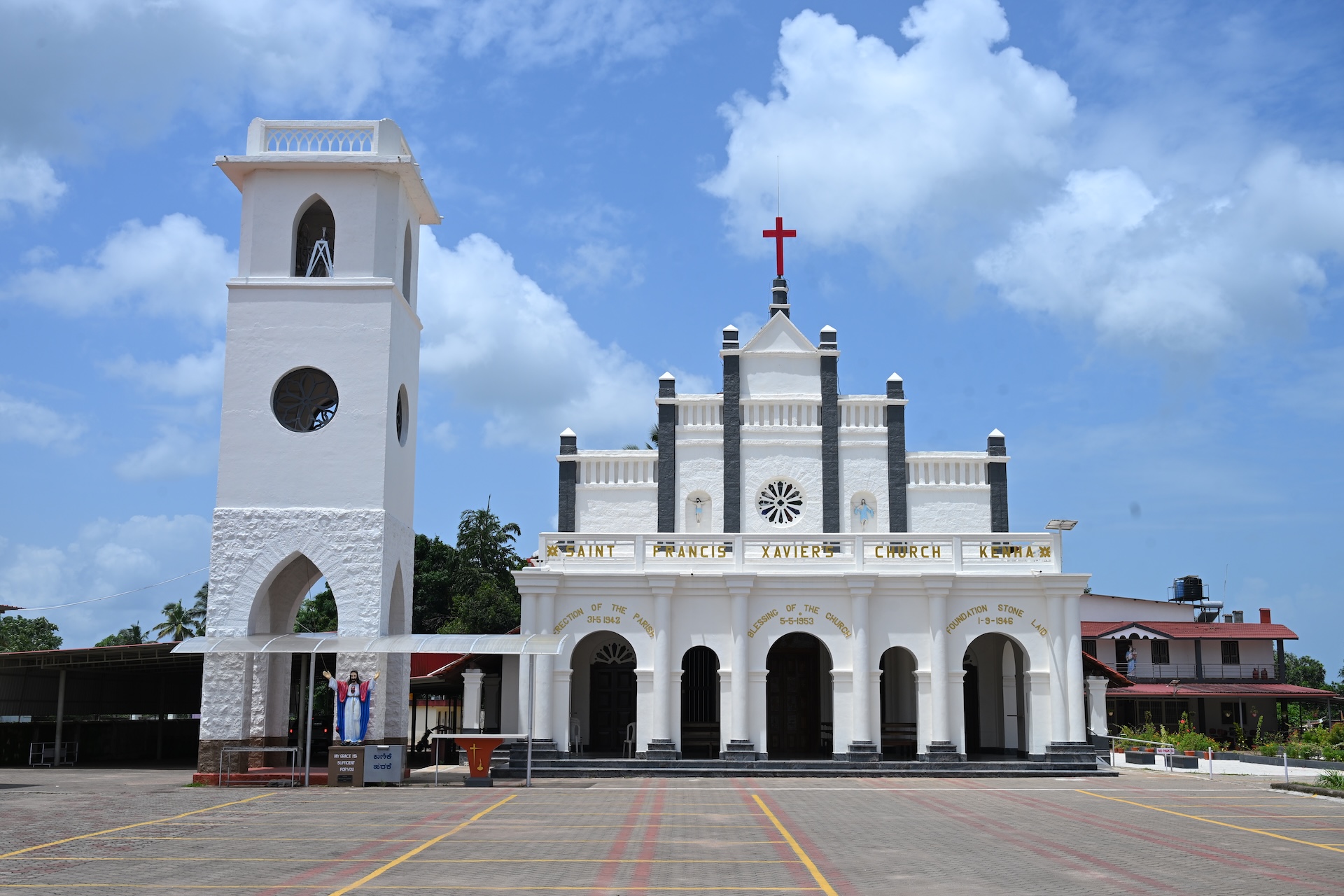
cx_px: 672
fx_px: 1456
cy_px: 448
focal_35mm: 39
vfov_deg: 34.2
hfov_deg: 49.6
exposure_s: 1/400
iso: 100
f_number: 9
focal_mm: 39
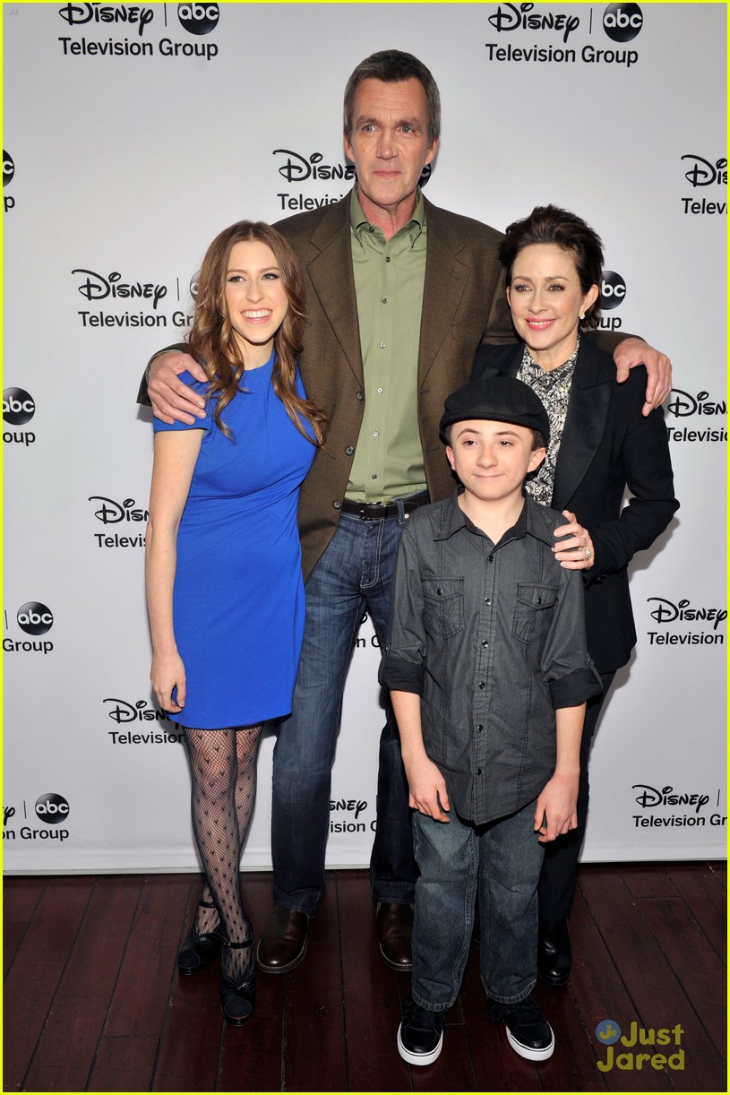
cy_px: 548
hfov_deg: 42.3
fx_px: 943
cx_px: 365
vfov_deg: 60.3
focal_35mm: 31
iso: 400
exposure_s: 1/200
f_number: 6.3
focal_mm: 31
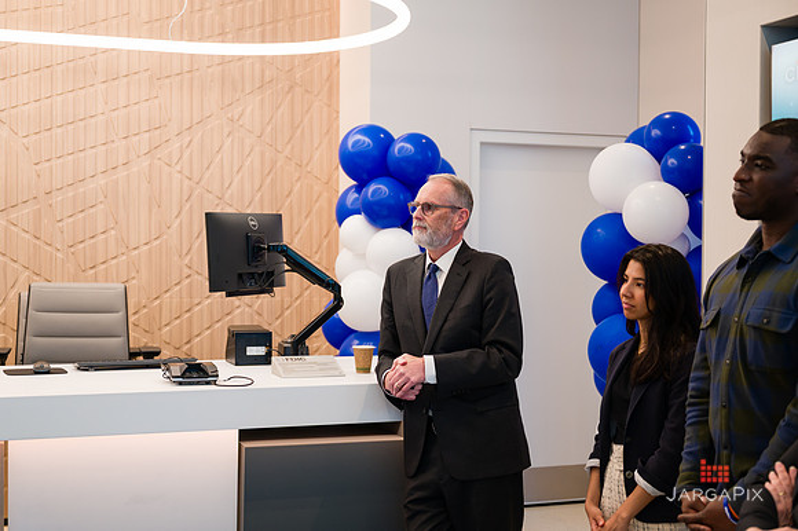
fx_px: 1080
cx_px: 381
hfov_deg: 40.6
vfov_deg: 27.6
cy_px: 254
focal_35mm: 49
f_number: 3.2
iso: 400
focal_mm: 46
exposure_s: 1/200
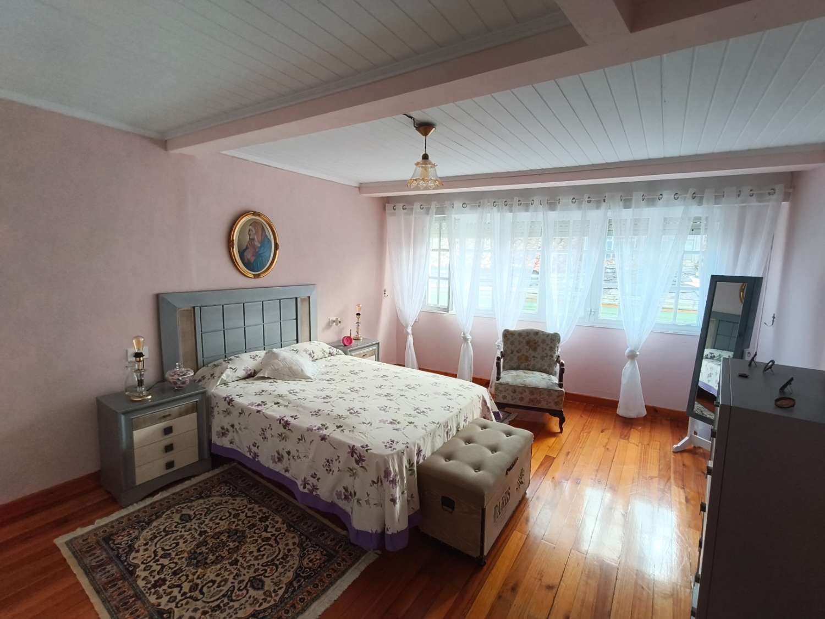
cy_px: 310
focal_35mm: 15
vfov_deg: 81.7
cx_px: 412
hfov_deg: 98.2
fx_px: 357
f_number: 2.2
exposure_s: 1/100
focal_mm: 1.67
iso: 64
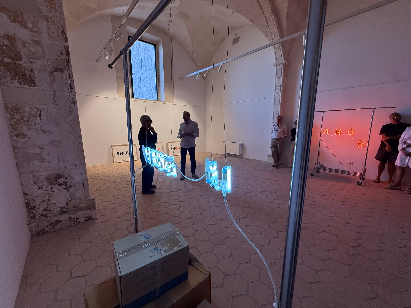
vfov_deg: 85.7
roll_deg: +0.1
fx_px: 166
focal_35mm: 14
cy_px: 154
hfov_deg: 102.1
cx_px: 206
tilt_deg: -9.1
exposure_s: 1/100
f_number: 2.2
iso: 160
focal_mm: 2.22
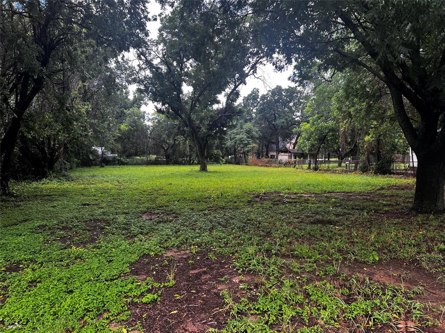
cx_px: 222
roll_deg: -1.4
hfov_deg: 67.3
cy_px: 166
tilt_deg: -2.2
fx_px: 334
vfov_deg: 53.1
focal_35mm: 26
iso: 50
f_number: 1.5
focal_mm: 5.7
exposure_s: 1/172
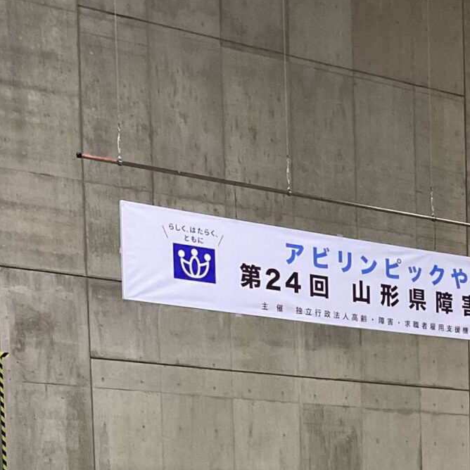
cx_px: 405
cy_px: 650
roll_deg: +0.6
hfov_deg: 20.3
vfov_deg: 18.8
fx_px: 1290
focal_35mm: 84
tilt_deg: -2.2
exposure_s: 1/50
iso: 125
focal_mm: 3.3
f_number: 2.4
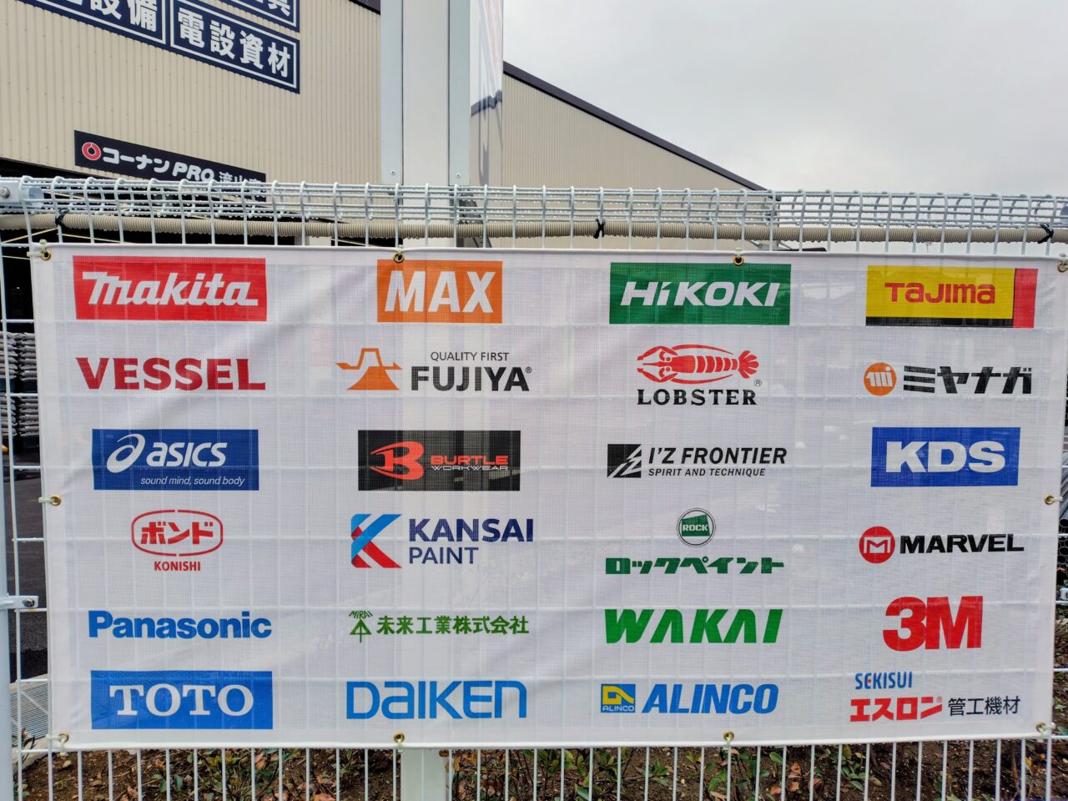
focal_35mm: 23
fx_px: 710
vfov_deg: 58.9
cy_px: 400
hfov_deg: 73.9
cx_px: 534
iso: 50
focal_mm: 5.6
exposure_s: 1/1878
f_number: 1.9
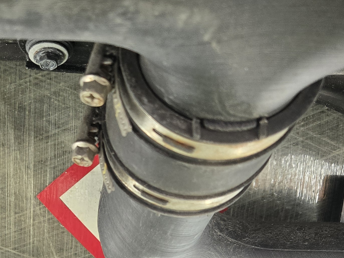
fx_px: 666
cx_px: 28
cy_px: 235
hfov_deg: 27.8
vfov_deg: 21.4
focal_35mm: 67
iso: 125
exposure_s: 1/180
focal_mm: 5.4
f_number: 1.8
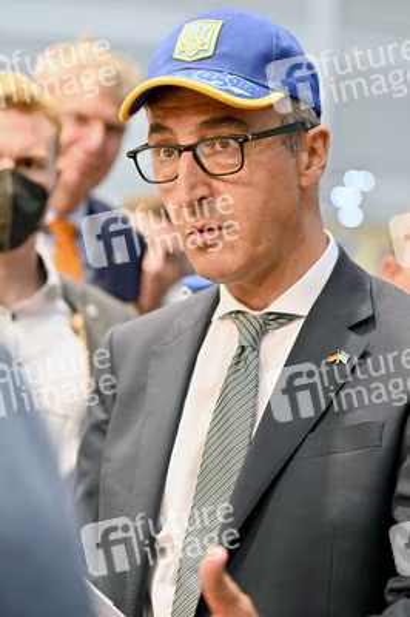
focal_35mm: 70
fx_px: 1198
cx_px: 205
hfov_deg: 19.4
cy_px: 308
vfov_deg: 28.9
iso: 3200
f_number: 2.8
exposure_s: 1/320
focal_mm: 70
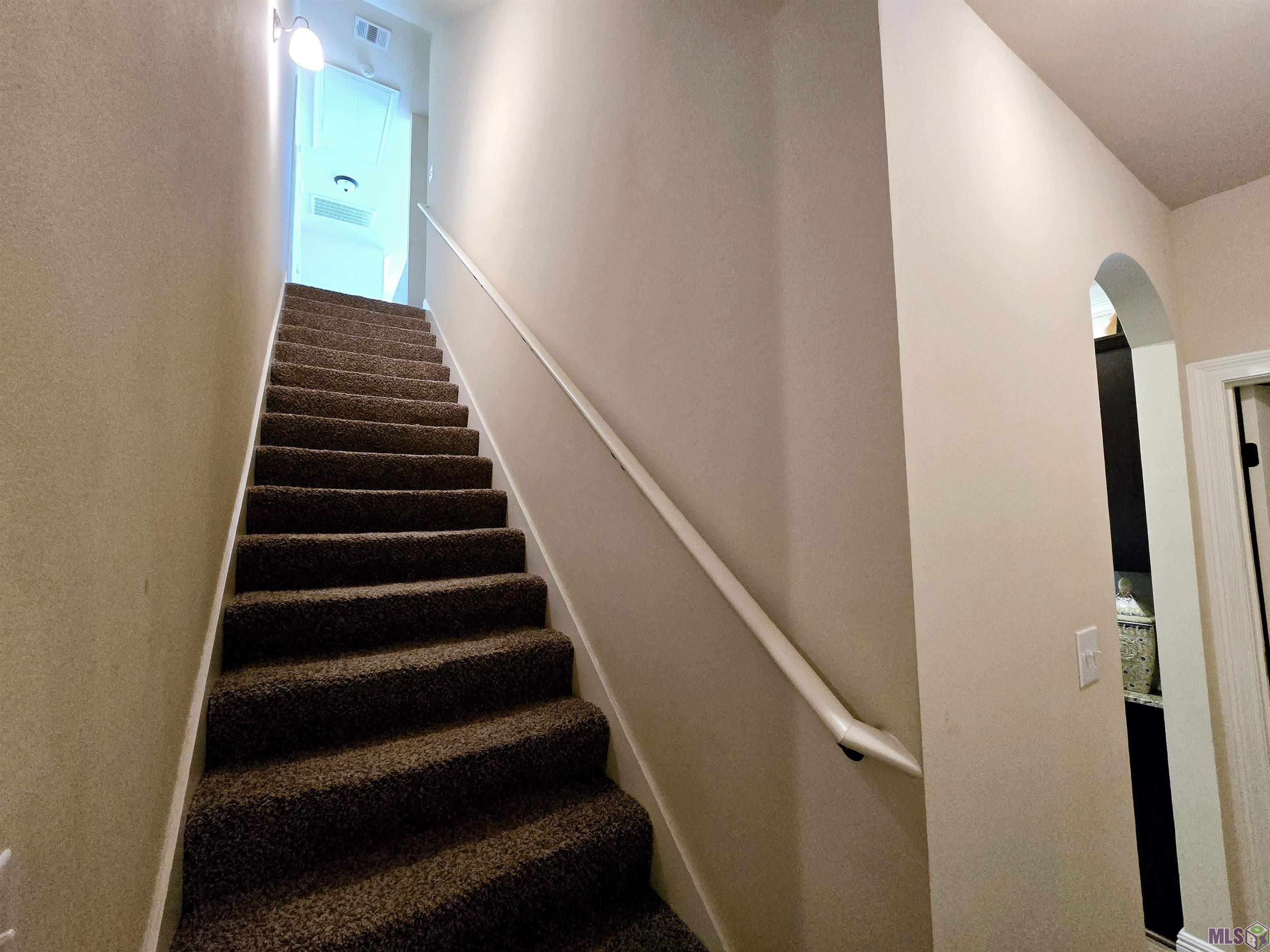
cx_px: 635
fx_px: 477
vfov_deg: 89.9
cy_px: 476
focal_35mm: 13
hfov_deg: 106.2
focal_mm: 2.2
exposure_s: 1/60.2
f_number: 2.2
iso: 1000
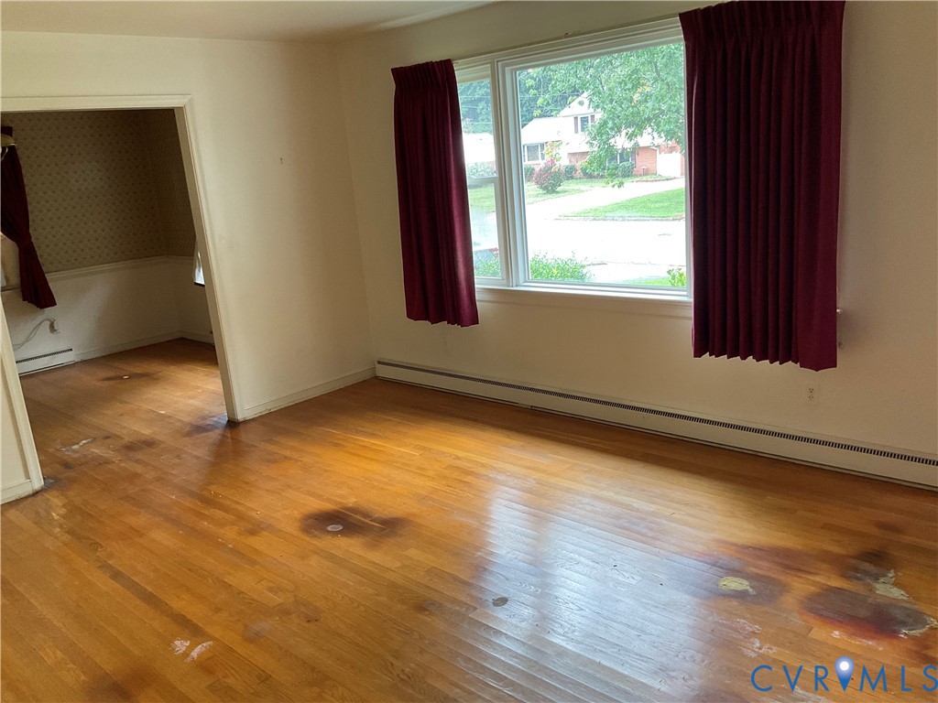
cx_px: 469
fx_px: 786
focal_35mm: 29
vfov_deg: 48.2
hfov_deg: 61.7
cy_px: 352
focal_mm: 3
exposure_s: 1/64
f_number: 1.8
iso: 64
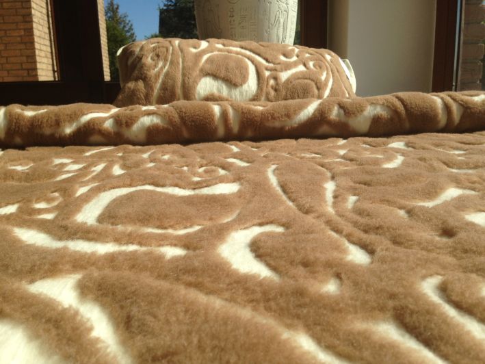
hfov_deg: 55.3
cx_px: 242
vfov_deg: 43.0
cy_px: 182
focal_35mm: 33
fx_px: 462
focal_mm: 4.13
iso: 50
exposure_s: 1/1748
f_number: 2.4
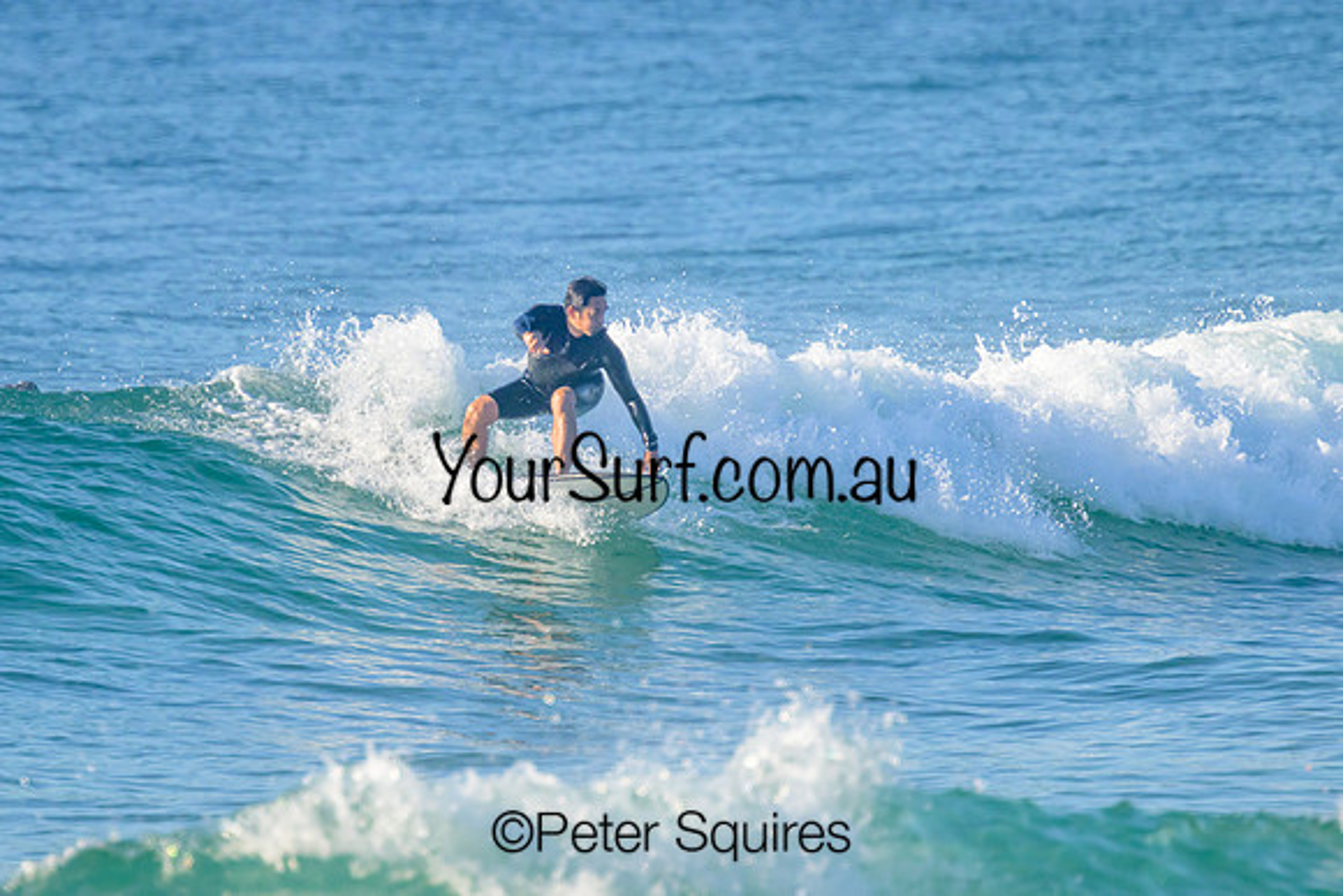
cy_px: 318
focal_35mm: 1033
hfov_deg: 2.0
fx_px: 38527
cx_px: 567
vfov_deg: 1.3
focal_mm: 800
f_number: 11
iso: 1400
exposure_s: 1/2000
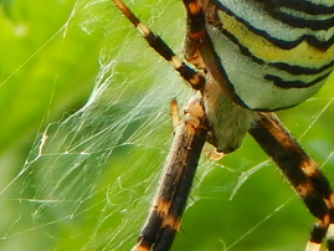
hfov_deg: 4.8
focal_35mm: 415
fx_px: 4006
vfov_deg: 3.6
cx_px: 208
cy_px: 22
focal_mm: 23.4
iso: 125
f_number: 4.8
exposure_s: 1/125
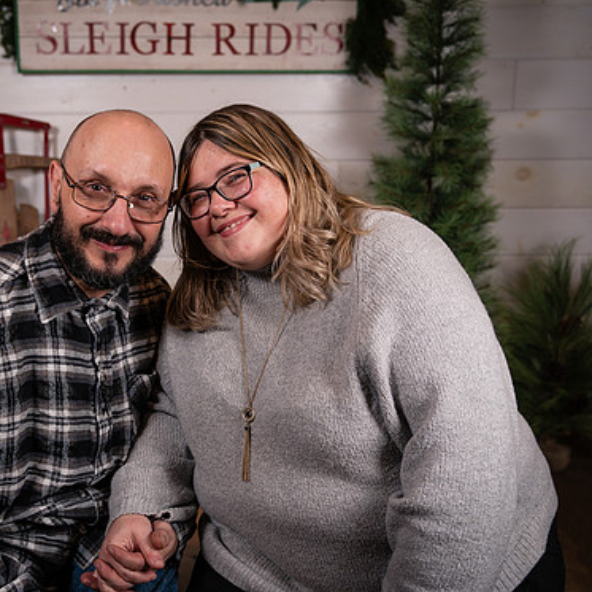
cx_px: 200
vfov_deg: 37.6
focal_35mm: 45
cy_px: 299
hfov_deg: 37.2
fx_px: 871
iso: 250
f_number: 3.5
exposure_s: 1/250
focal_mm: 33
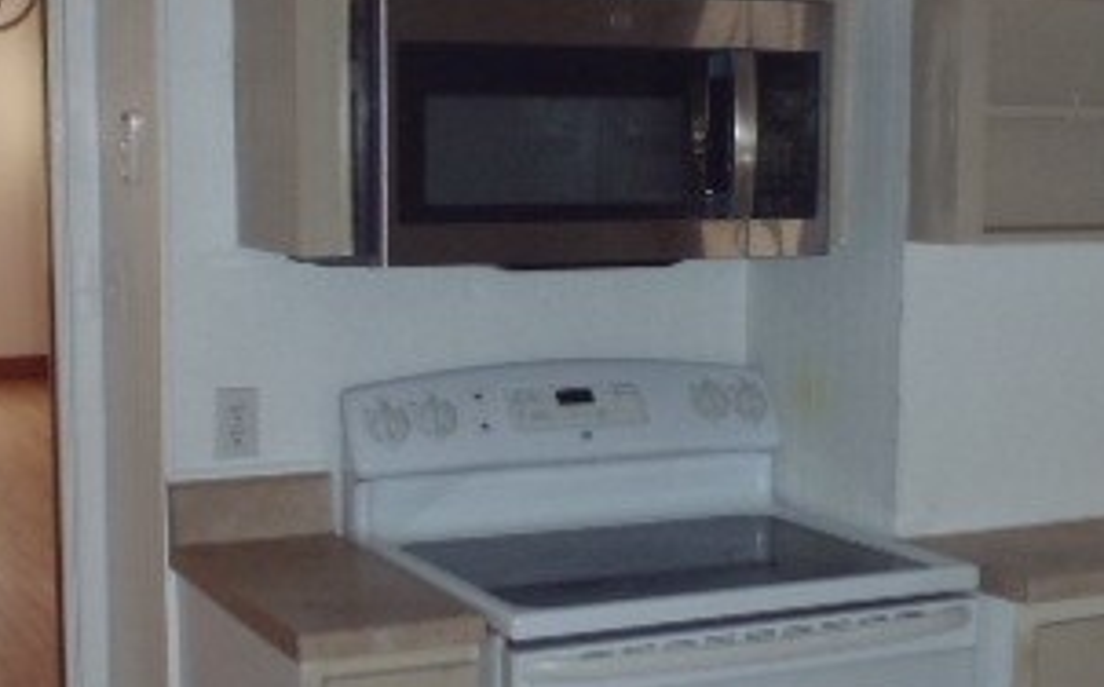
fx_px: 1893
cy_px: 439
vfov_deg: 20.5
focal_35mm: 63
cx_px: 563
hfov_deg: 32.5
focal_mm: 5
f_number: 3.9
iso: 250
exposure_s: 1/30
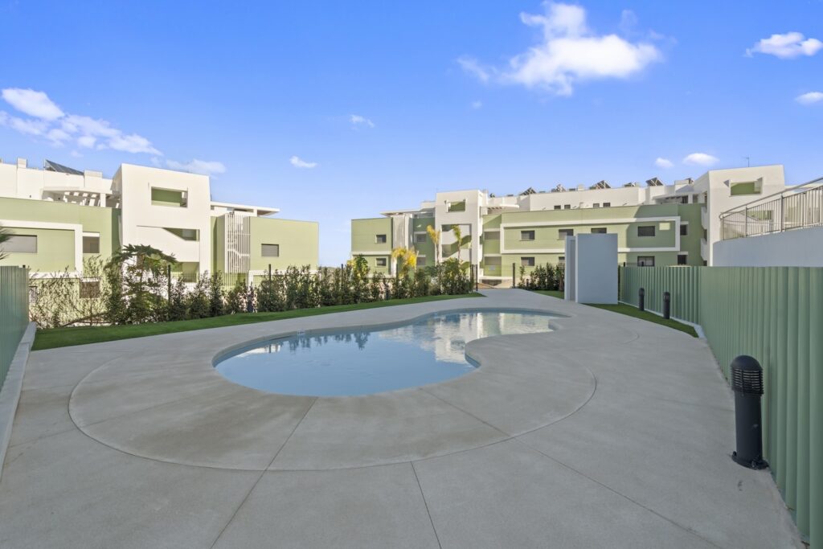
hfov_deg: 96.7
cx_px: 412
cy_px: 274
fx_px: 366
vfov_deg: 73.8
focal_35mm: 16
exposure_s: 1/50
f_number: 8
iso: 100
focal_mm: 16
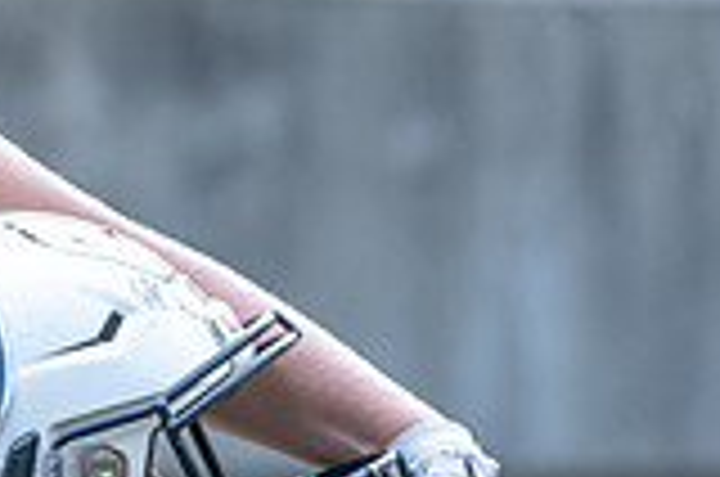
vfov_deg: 2.4
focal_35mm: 563
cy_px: 83
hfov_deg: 3.6
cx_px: -495
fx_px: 11238
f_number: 2.8
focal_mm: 150
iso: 640
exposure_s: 1/320
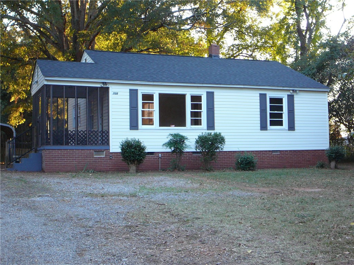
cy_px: 132
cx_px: 177
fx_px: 532
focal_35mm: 52
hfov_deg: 36.8
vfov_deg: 28.0
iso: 125
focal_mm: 7.8
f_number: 3.4
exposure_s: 1/30
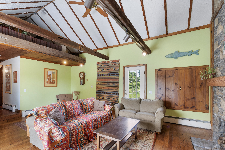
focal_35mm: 17
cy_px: 89
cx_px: 103
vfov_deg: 69.9
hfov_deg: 93.1
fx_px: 106
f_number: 8
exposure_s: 1/8
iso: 800
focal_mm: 14
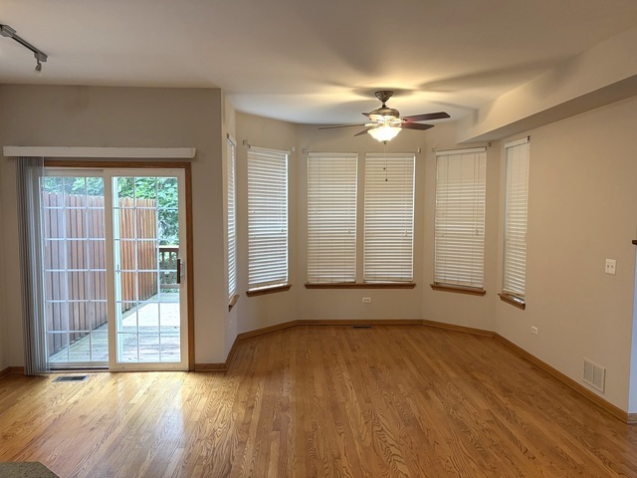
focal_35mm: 26
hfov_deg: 67.3
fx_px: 478
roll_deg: -0.4
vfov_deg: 53.1
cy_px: 239
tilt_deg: -3.0
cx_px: 318
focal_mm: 5.96
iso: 200
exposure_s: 1/120
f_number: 1.6
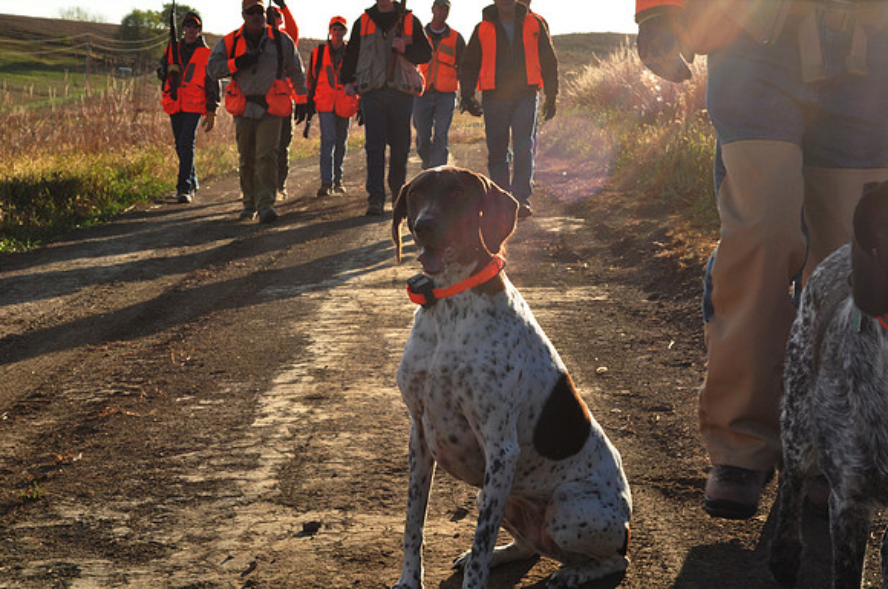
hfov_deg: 29.3
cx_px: 444
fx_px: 1700
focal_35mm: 69
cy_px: 294
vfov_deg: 19.7
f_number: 16
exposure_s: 1/125
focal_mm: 46
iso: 400
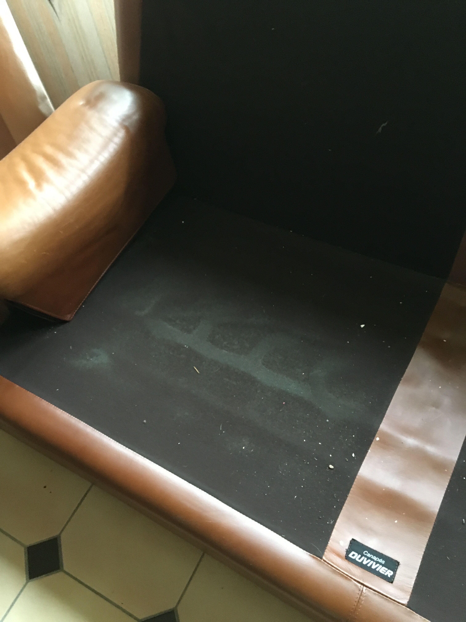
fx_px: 521
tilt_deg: -55.3
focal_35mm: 29
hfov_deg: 48.2
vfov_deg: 61.7
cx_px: 233
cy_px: 311
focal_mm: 4.15
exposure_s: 1/17
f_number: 2.2
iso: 400
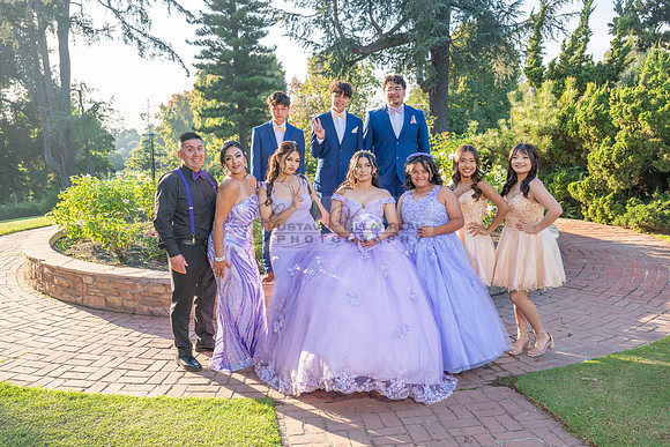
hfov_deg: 57.2
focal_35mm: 33
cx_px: 335
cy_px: 224
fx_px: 614
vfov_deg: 40.0
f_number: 5.6
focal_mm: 33
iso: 200
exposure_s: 1/200
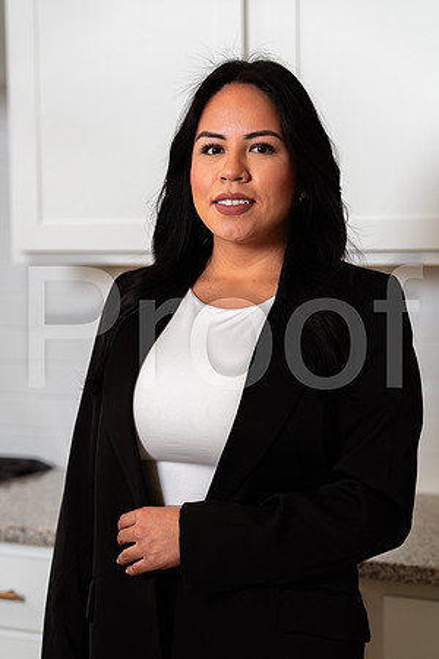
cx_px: 220
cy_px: 330
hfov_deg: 16.1
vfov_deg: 23.9
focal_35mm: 85
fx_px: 1555
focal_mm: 85
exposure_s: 1/160
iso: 50
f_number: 3.2
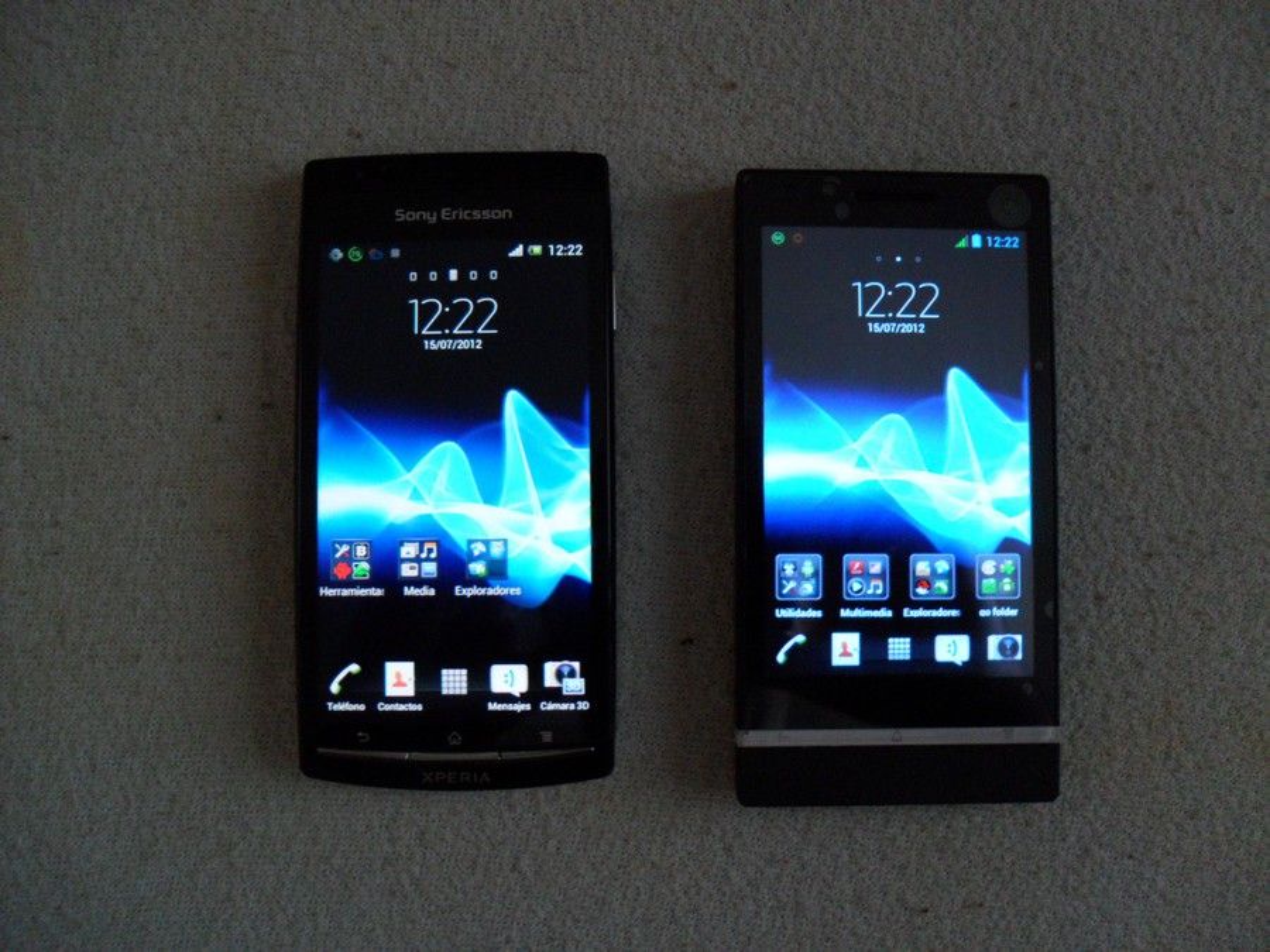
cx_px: 635
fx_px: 1284
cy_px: 476
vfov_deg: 40.7
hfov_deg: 52.6
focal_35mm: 35
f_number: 3
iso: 240
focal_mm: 6.3
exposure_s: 1/15
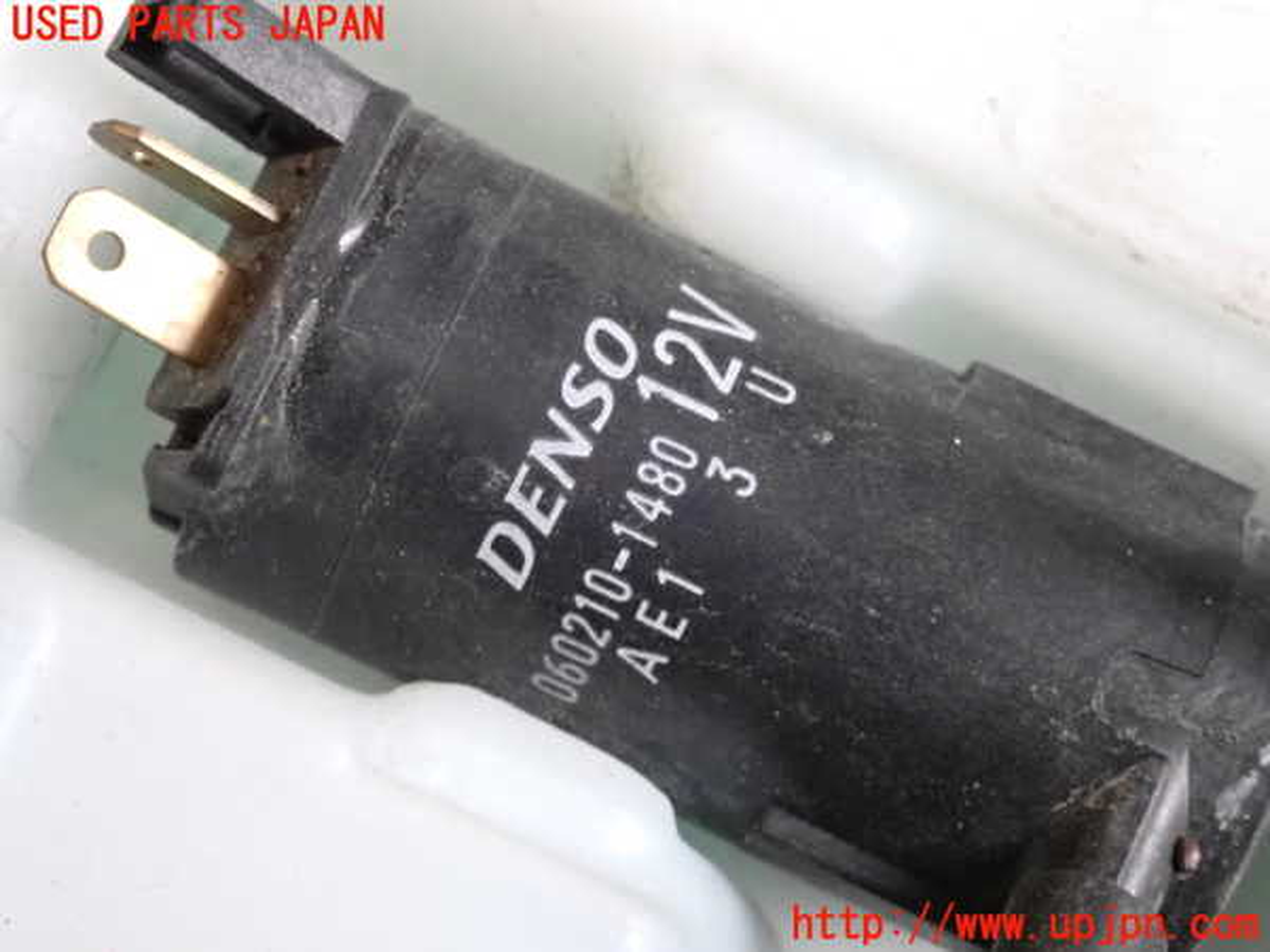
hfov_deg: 20.9
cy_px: 476
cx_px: 635
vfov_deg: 15.7
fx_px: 3449
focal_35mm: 94
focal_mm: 16.79
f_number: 4.7
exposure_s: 1/60
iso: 2500
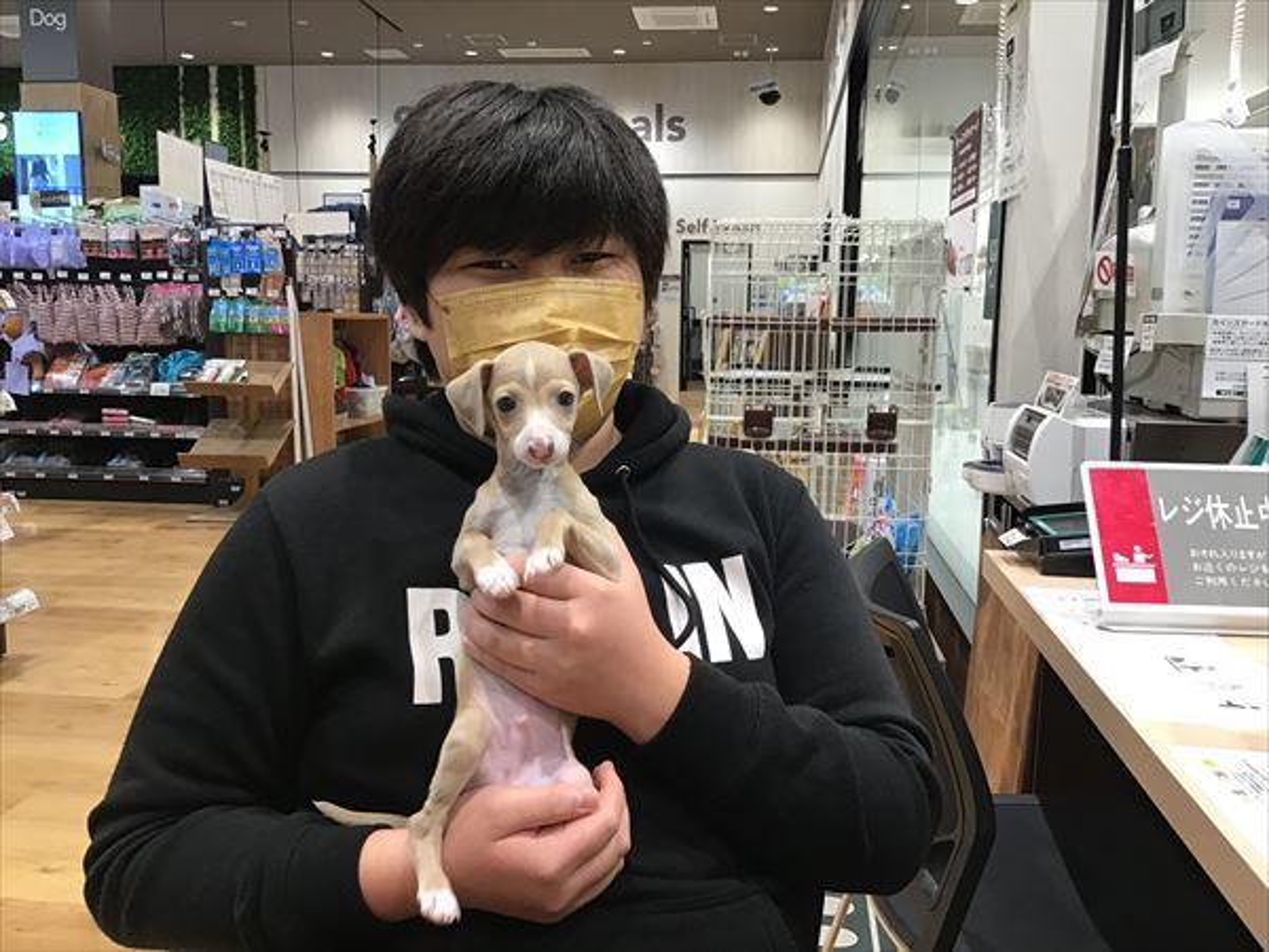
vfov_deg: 45.4
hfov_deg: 58.4
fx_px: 1136
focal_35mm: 31
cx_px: 634
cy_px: 476
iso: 64
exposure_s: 1/30
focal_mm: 3.3
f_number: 2.4
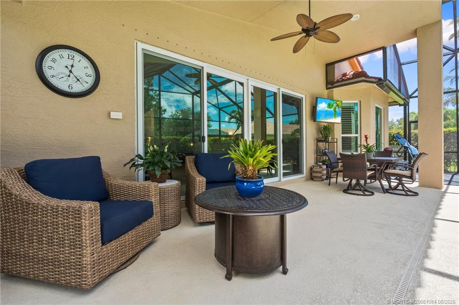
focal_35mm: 16
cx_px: 230
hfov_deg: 96.8
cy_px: 152
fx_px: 204
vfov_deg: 73.7
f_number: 9
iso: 100
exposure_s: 1/6
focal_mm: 16
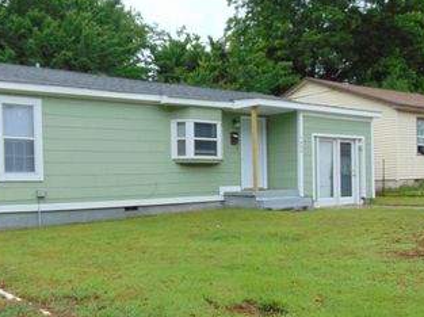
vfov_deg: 35.6
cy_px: 203
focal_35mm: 40
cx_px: 171
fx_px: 489
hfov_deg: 46.6
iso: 80
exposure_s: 1/800
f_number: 3
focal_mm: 4.5
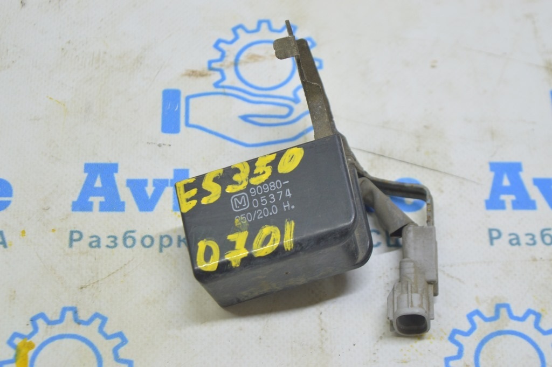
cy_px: 184
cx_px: 276
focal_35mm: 82
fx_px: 1264
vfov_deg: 16.5
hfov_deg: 24.6
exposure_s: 1/20
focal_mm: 55
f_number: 5.6
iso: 400
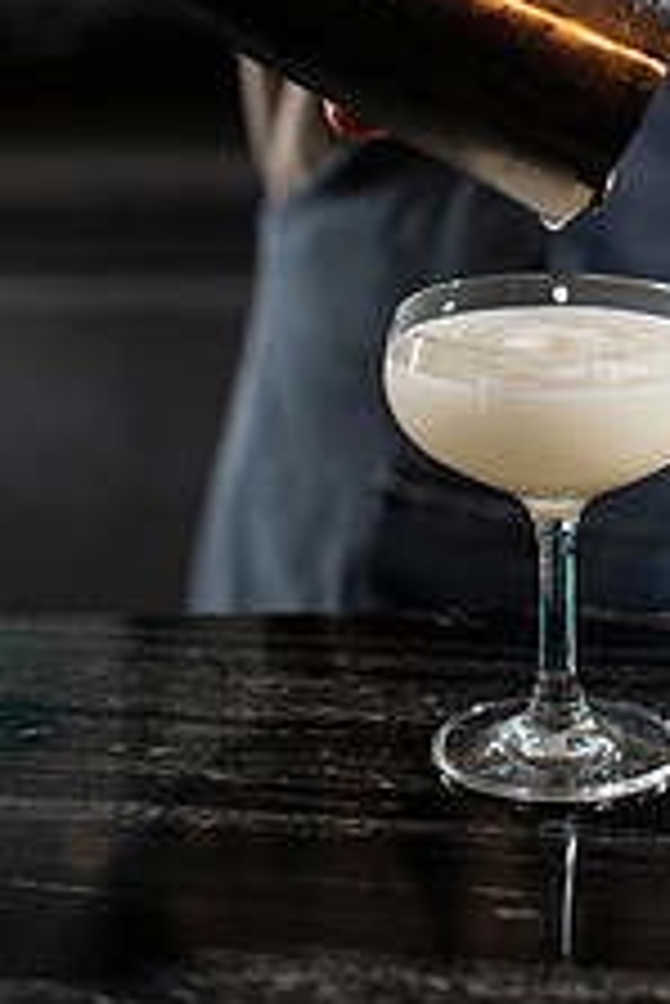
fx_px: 2815
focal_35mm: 101
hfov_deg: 13.5
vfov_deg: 19.7
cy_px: 59
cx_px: 531
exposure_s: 1/200
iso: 250
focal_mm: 50
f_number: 2.8
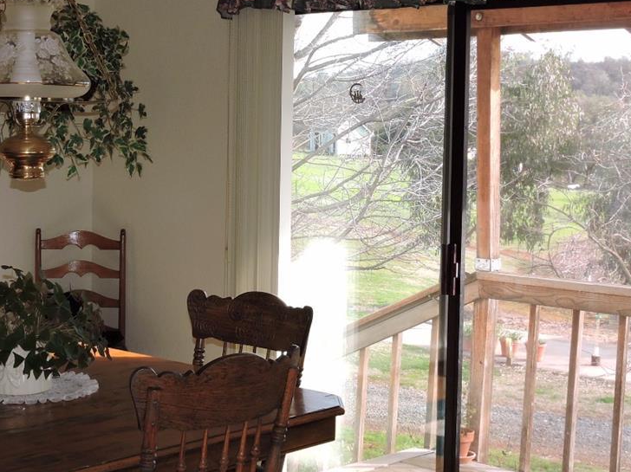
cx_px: 261
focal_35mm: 68
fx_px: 1239
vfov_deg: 21.6
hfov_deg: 28.5
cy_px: 210
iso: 100
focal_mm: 5.9
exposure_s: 1/80
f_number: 3.6
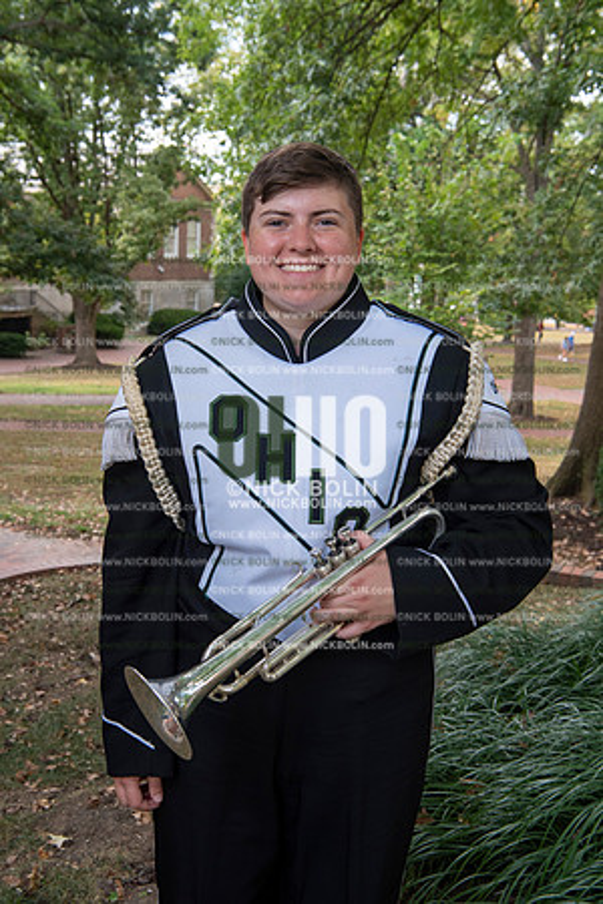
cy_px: 452
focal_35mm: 46
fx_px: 1156
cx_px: 302
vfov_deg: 42.7
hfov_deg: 29.2
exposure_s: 1/100
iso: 500
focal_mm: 46
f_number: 8
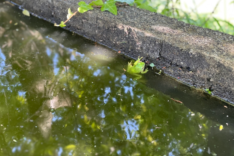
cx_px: 121
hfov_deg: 65.5
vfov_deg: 46.4
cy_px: 71
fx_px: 182
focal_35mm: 28
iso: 125
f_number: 1.6
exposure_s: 1/121
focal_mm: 4.2
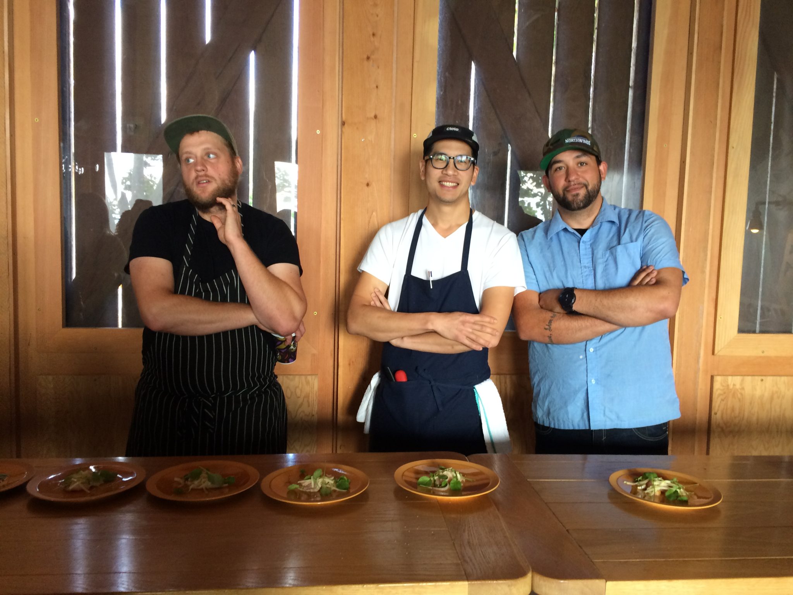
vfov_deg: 48.2
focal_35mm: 29
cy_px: 298
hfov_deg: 61.7
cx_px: 396
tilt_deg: -7.0
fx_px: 664
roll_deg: -1.9
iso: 100
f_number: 2.2
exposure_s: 1/30
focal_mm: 4.15
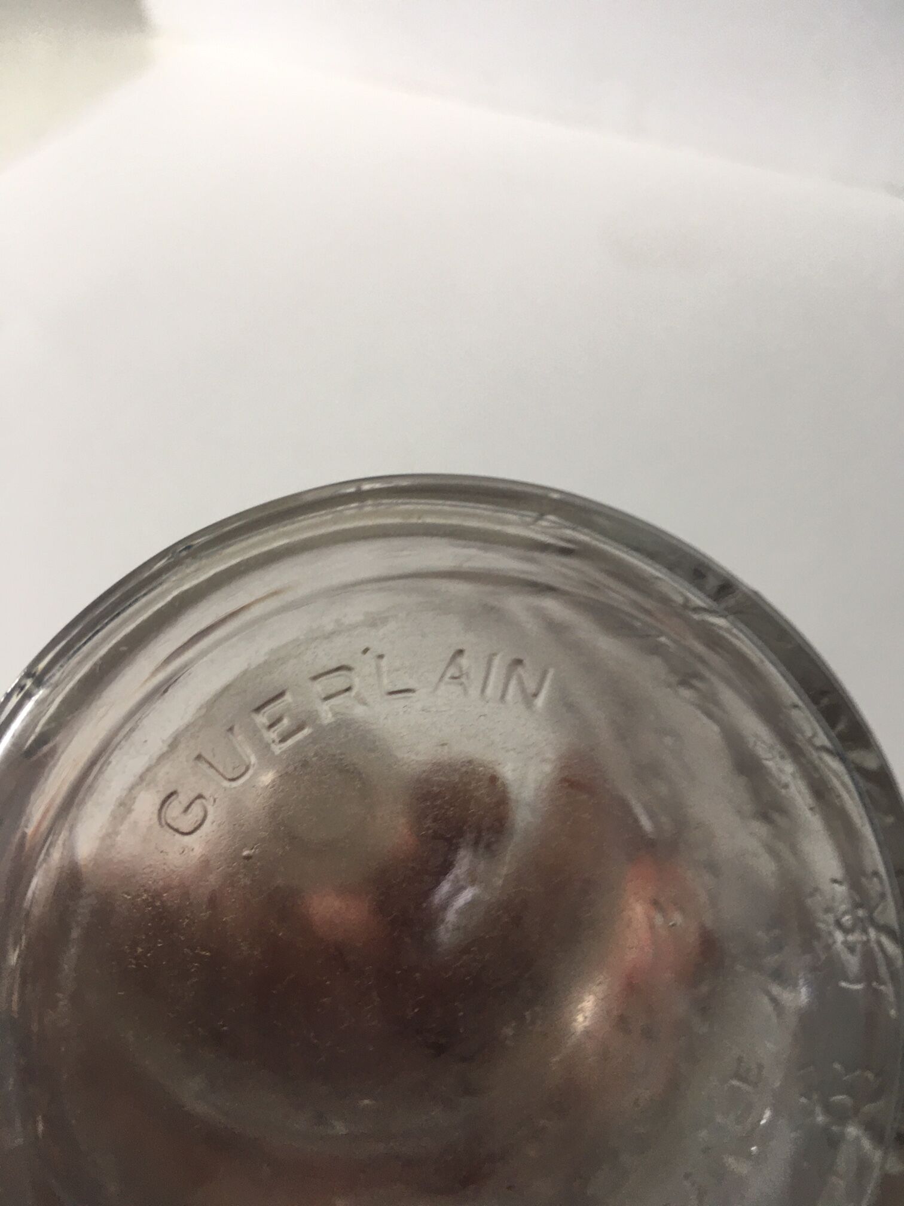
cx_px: 452
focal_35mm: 29
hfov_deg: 48.2
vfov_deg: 61.7
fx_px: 1010
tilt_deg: -49.1
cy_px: 603
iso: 32
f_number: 2.2
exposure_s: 1/17
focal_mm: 4.15
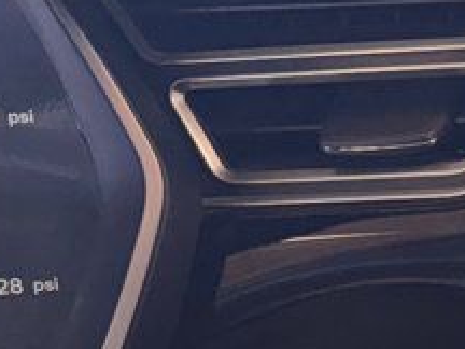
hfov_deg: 13.8
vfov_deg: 11.8
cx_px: 1005
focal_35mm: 114
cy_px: 664
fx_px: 1531
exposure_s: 1/156
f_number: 1.78
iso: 64
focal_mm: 6.76
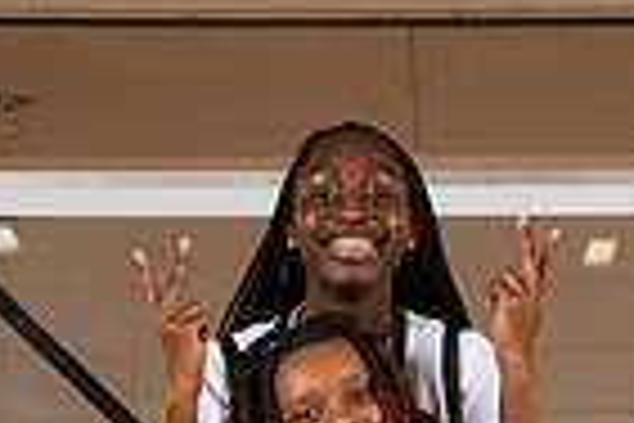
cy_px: 954
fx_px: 2589
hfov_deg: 13.9
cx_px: 405
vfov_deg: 8.6
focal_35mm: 147
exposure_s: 1/320
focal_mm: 46
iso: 320
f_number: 7.1
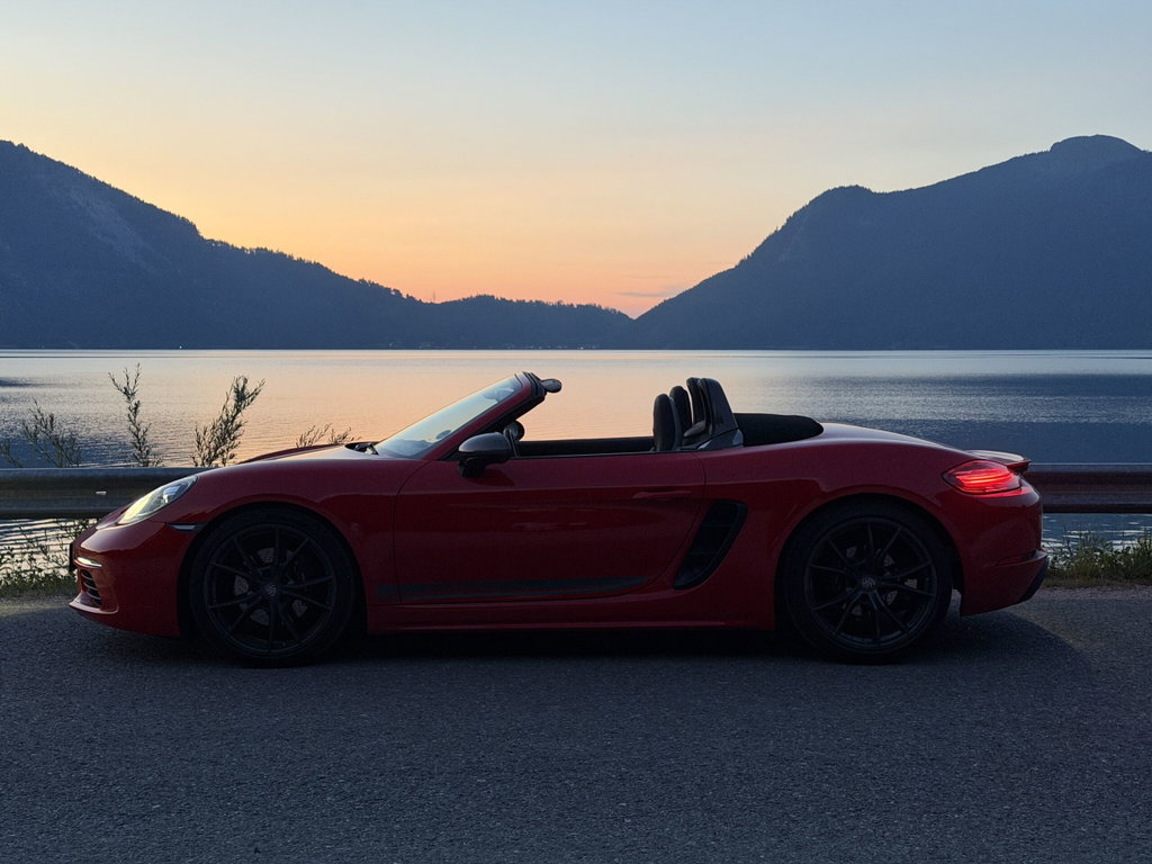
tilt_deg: -3.4
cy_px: 432
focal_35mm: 48
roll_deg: +0.1
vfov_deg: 30.3
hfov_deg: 39.7
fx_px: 1597
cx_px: 576
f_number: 1.78
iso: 320
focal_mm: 6.76
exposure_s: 1/40
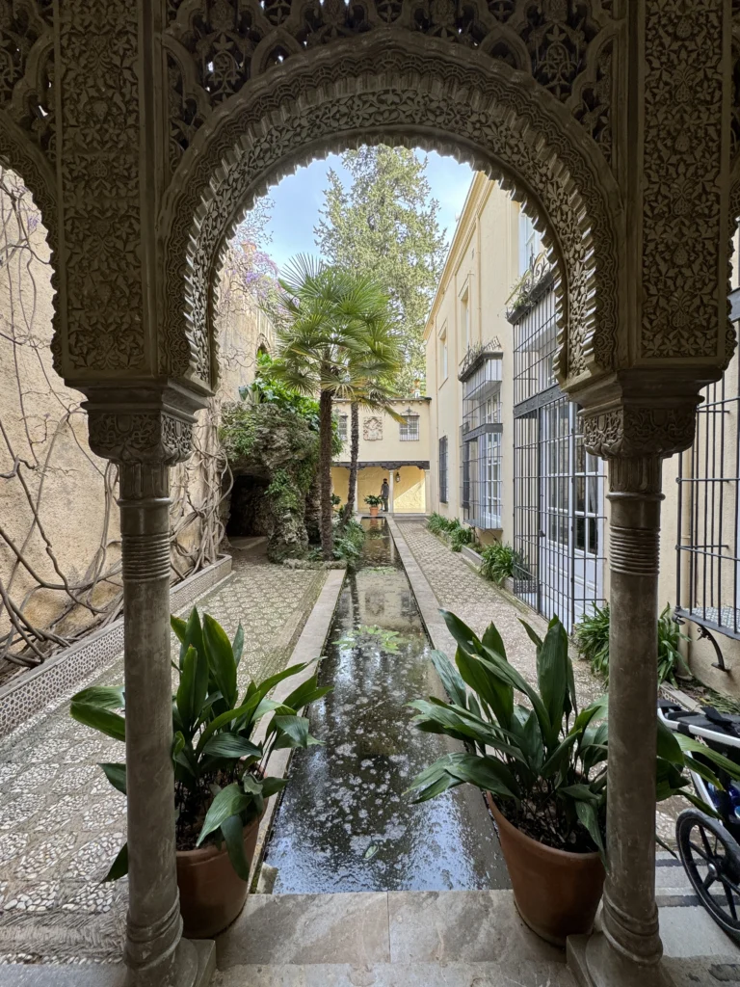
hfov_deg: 85.7
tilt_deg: +0.0
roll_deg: +0.6
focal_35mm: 14
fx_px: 399
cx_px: 370
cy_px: 494
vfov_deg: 102.1
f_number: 2.2
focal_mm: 2.22
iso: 40
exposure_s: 1/136
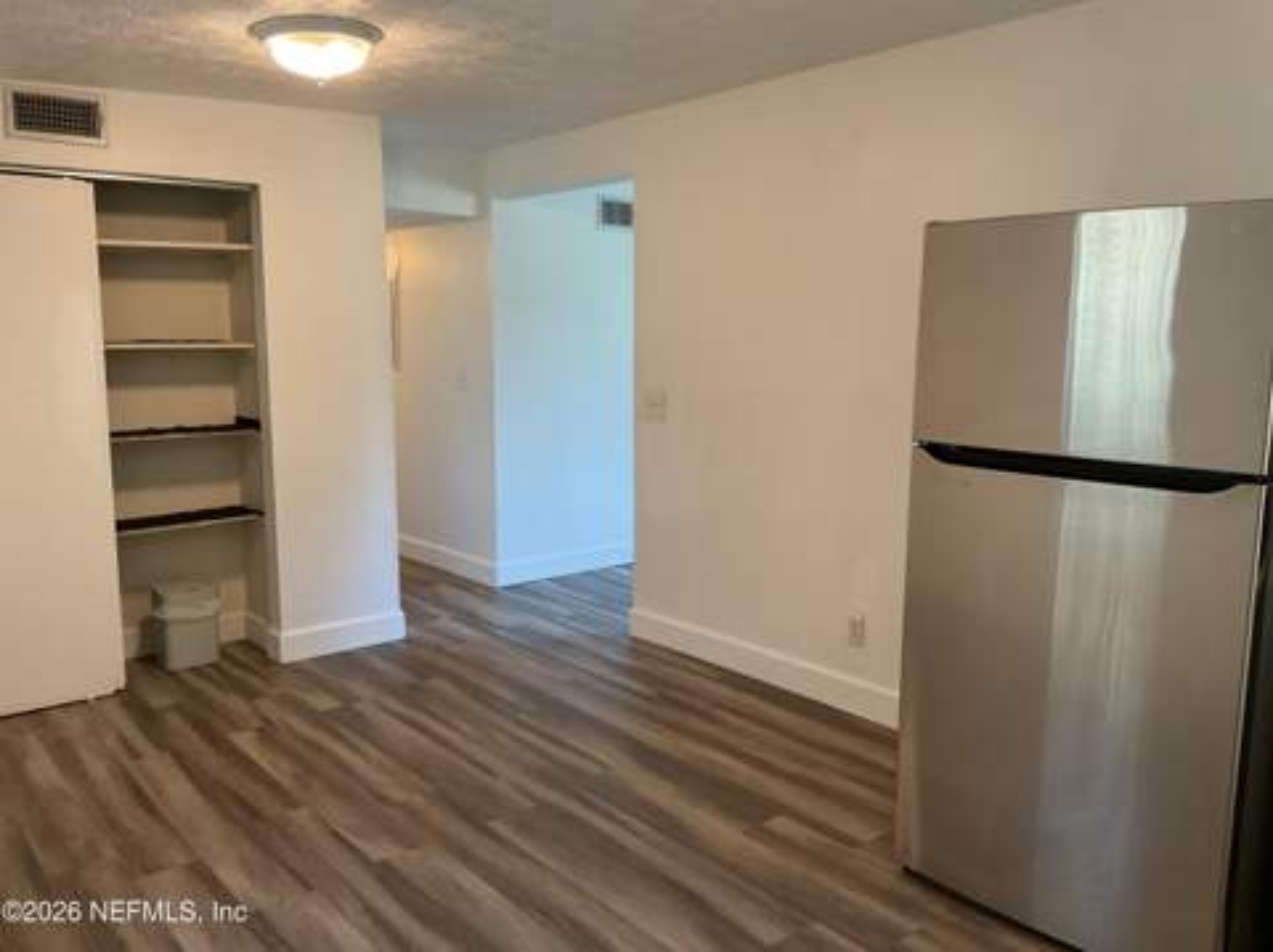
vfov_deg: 48.2
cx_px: 636
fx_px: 1065
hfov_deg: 61.7
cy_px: 476
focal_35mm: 29
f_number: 1.8
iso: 100
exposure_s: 1/60
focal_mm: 3
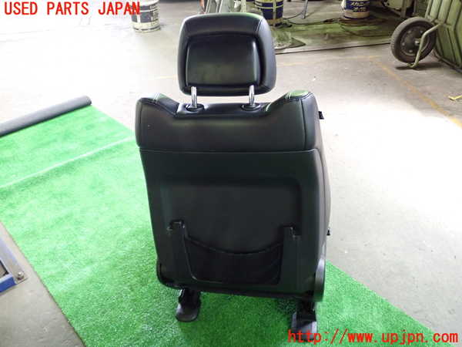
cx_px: 231
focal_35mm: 32
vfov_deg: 44.2
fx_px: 427
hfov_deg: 56.8
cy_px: 174
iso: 640
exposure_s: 1/30
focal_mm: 5.79
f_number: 2.4
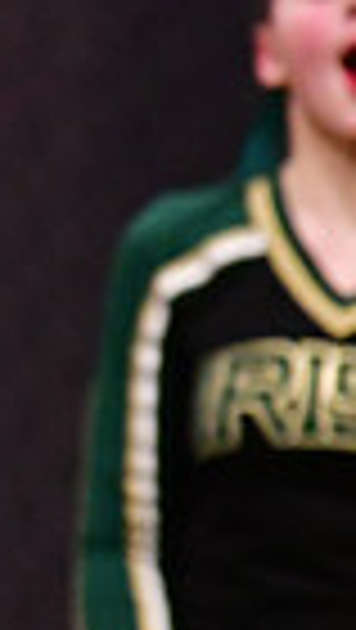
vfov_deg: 1.7
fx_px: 21831
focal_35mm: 1304
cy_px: 164
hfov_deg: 0.9
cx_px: -879
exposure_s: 1/500
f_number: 3.5
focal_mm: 200
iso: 4000
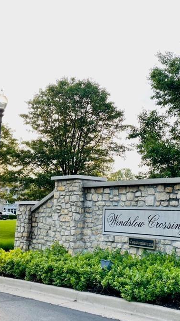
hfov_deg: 27.6
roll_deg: -1.6
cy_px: 147
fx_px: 365
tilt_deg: +11.9
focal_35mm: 43
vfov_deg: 47.3
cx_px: 115
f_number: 1.6
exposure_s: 1/140
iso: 32
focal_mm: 4.2
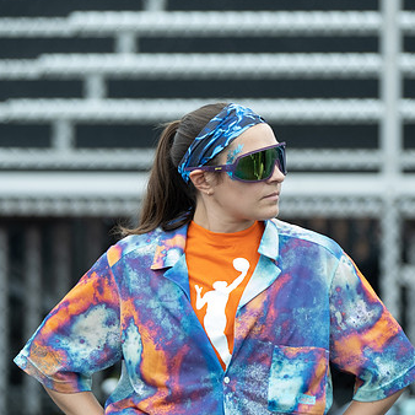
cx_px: 228
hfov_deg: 3.7
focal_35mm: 474
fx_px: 6429
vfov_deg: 3.7
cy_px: 201
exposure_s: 1/320
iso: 125
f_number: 2.8
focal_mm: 140
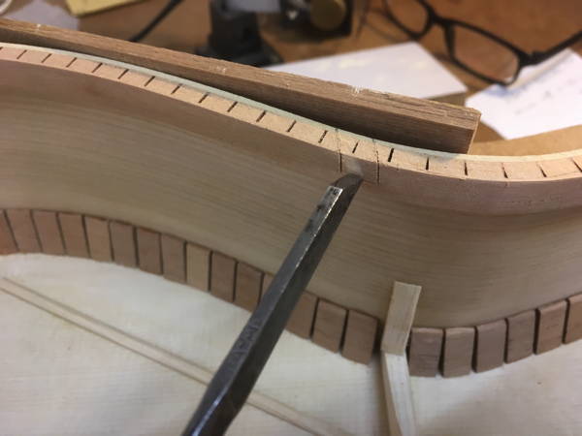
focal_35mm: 29
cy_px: 218
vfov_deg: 48.2
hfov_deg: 61.7
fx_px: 488
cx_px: 291
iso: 64
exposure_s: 1/33
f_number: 2.2
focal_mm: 4.15
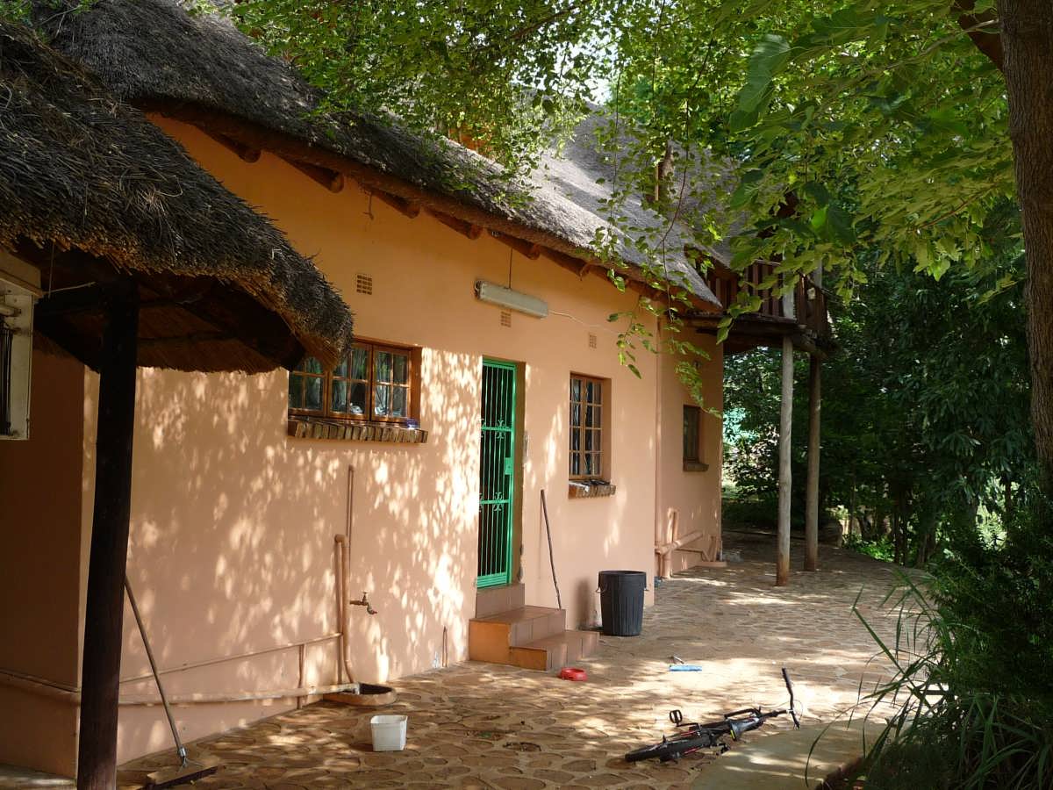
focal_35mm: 38
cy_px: 395
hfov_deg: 49.0
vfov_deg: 37.7
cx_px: 526
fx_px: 1156
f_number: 3.3
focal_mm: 4.7
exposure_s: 1/200
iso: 100
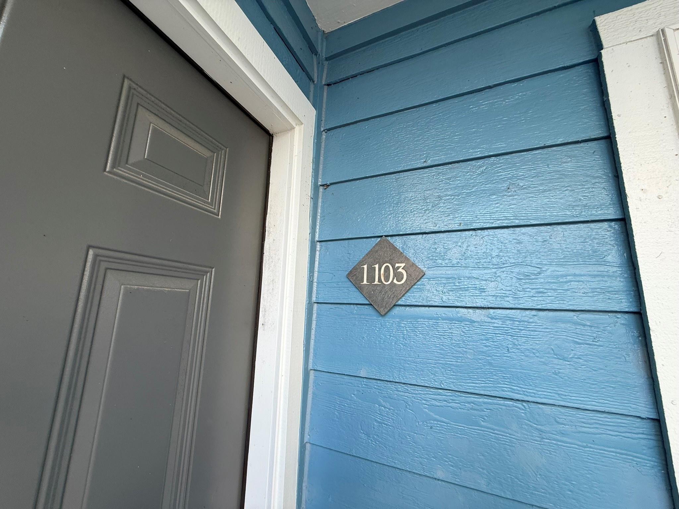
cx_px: 340
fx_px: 275
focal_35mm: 14
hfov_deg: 102.1
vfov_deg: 85.7
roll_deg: -2.5
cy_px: 254
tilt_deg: +11.3
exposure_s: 1/99
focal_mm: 2.22
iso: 80
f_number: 2.2
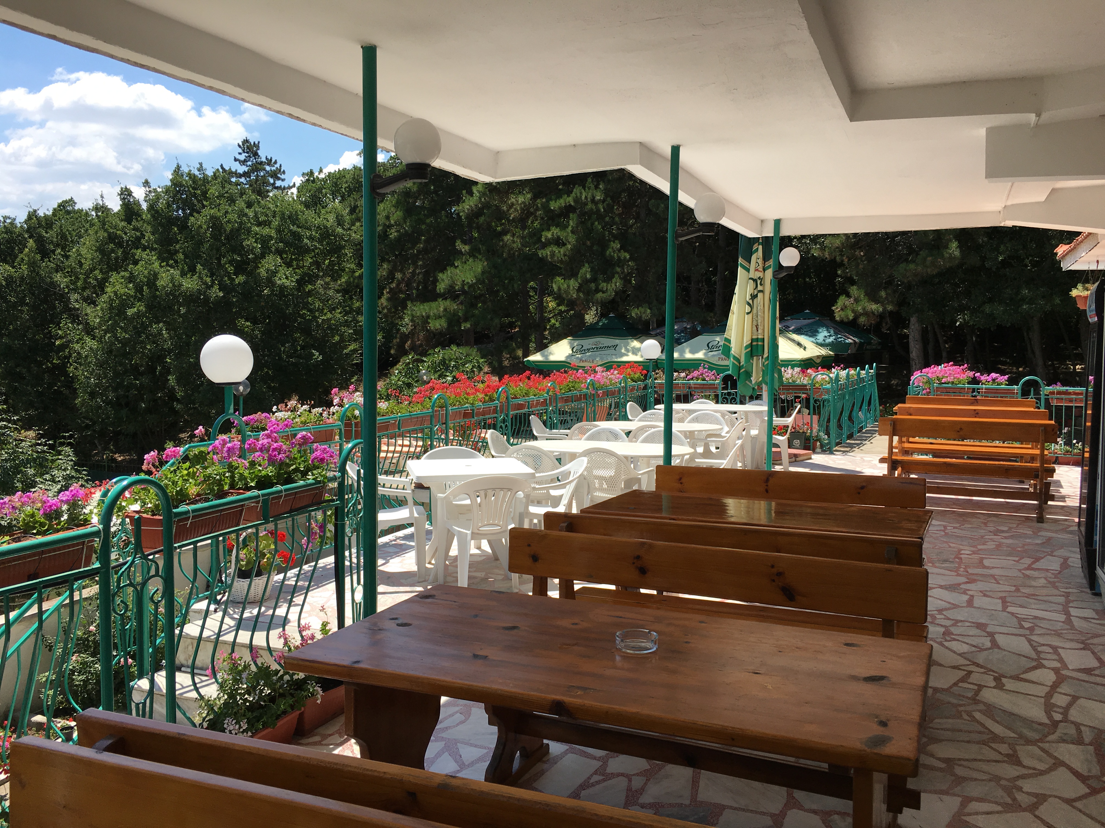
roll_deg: -0.8
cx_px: 552
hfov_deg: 61.7
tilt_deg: -4.8
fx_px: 926
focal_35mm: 29
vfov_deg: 48.2
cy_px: 414
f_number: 2.2
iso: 25
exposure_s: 1/1374
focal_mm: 4.15
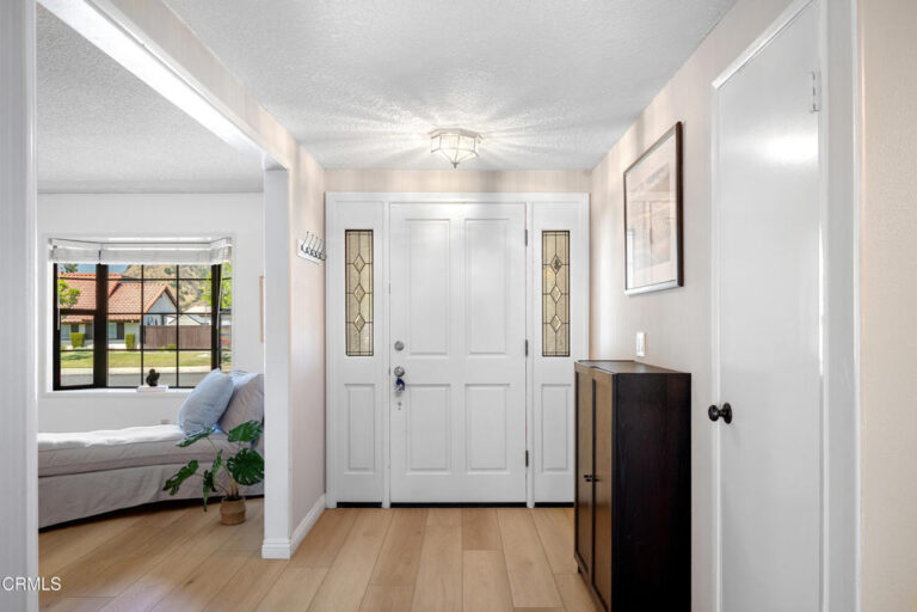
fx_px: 599
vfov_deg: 54.1
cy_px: 306
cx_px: 458
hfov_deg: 74.9
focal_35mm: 24
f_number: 8
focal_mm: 23.5
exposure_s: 1.3
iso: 125
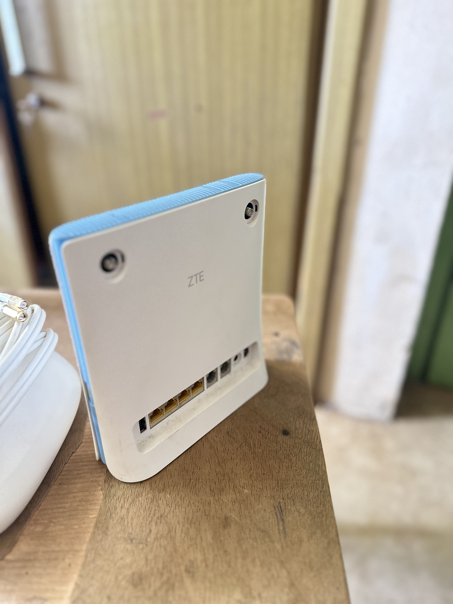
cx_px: 226
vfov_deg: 71.6
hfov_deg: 56.8
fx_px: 419
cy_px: 302
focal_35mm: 24
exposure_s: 1/30
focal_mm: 6.86
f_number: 1.78
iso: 1250
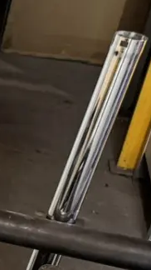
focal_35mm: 155
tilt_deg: -28.8
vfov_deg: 13.7
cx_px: -577
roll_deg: -2.1
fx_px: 1104
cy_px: 253
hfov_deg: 5.8
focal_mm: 6.76
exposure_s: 1/50
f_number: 1.78
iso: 125
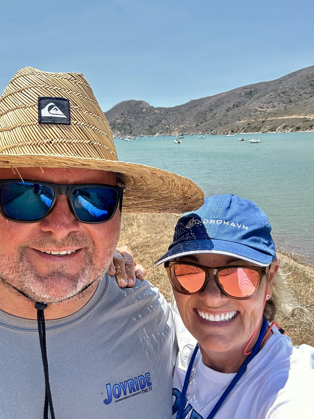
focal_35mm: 30
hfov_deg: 46.8
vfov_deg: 60.0
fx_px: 363
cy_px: 210
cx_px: 157
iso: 25
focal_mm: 2.69
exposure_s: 1/458
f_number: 1.9
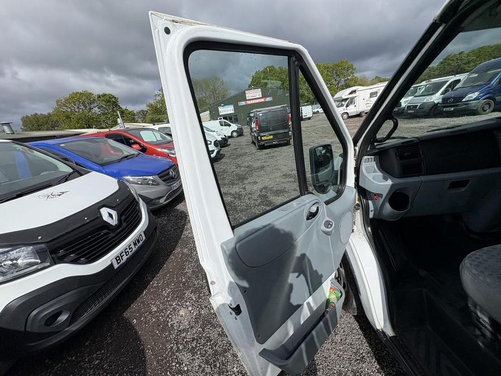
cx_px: 250
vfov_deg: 85.7
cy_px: 188
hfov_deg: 102.1
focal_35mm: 14
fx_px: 203
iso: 50
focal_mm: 2.22
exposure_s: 1/2674
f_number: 2.2
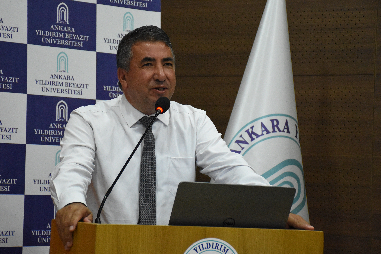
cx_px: 178
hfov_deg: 19.1
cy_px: 120
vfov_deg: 12.8
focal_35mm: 107
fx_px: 1132
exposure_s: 1/100
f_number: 5
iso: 5000
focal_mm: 66
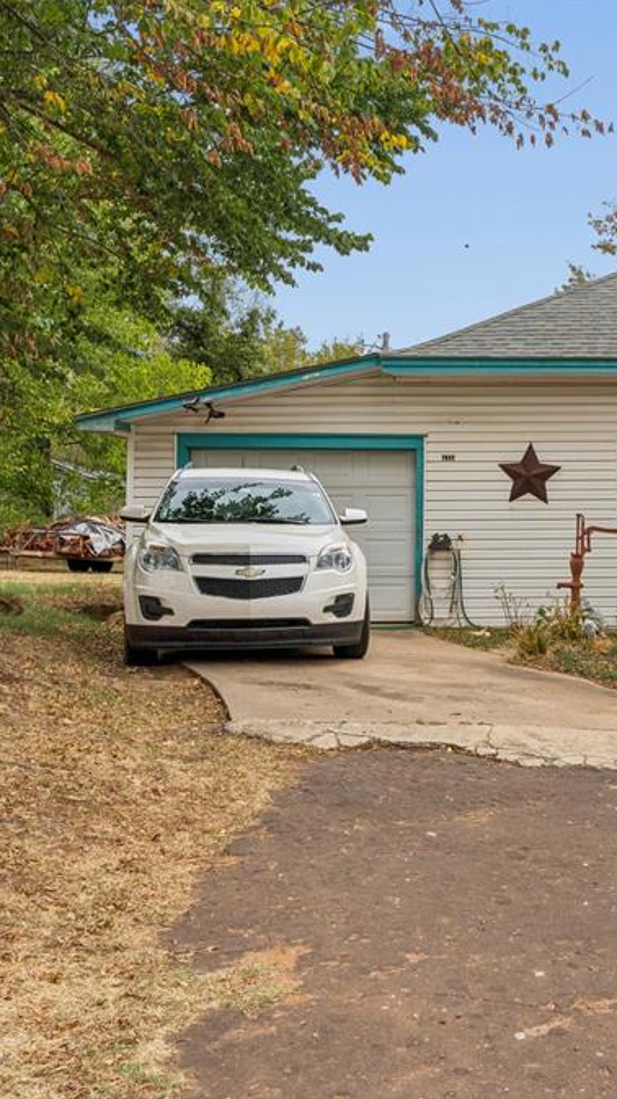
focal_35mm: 43
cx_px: 744
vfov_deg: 47.4
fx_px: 1252
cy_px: 552
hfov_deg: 24.9
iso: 200
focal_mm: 18
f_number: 9
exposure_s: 1/125
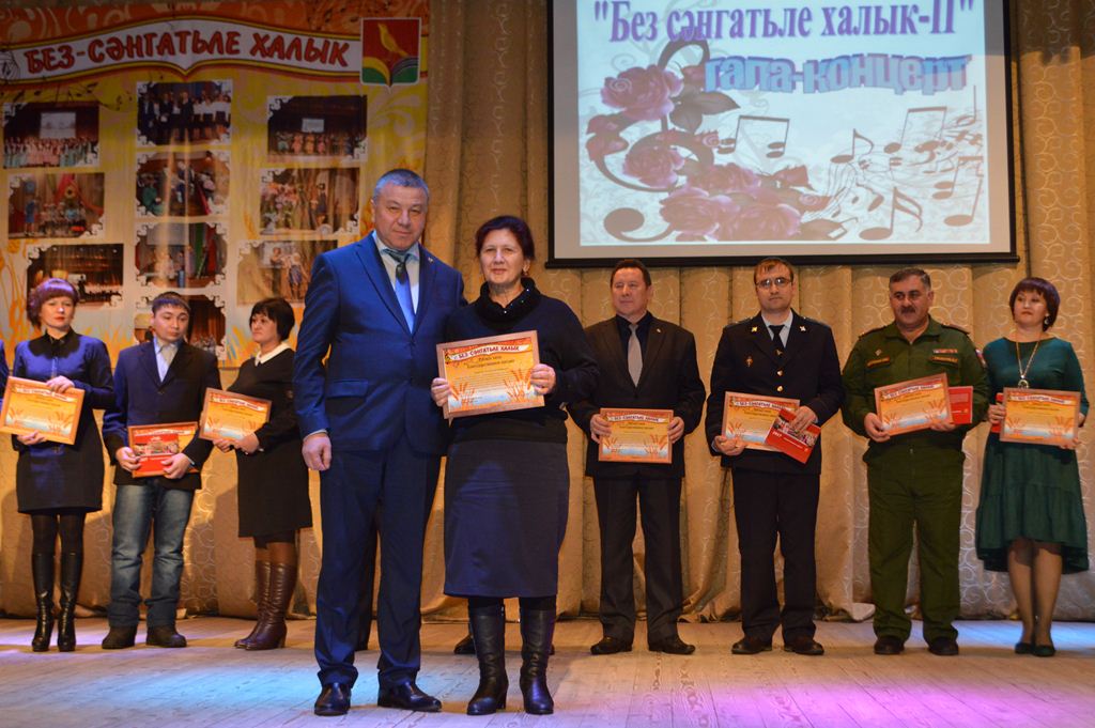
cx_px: 548
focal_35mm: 52
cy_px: 364
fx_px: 1596
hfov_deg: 37.9
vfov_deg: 25.7
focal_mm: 35
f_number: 5
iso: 1250
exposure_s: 1/60
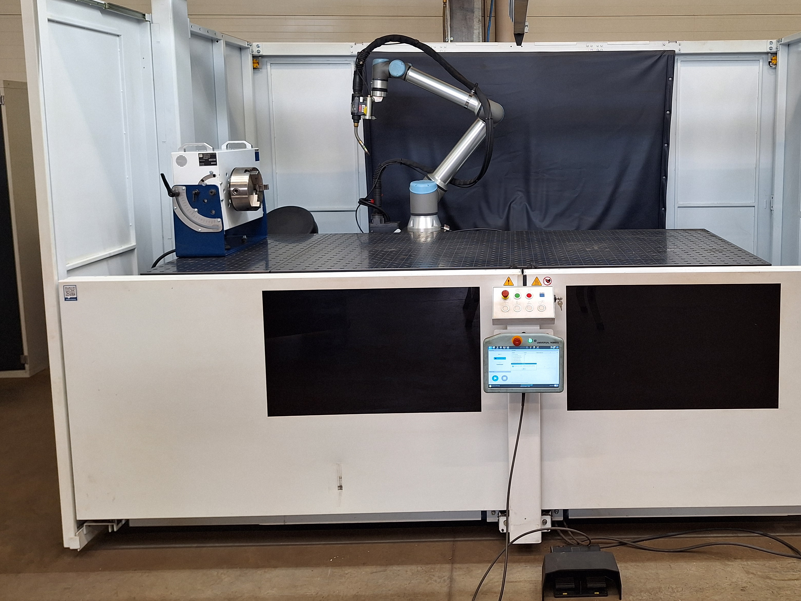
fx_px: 694
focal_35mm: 30
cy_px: 211
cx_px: 515
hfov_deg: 59.0
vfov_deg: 46.2
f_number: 1.8
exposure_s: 1/50
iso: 64
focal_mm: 5.54
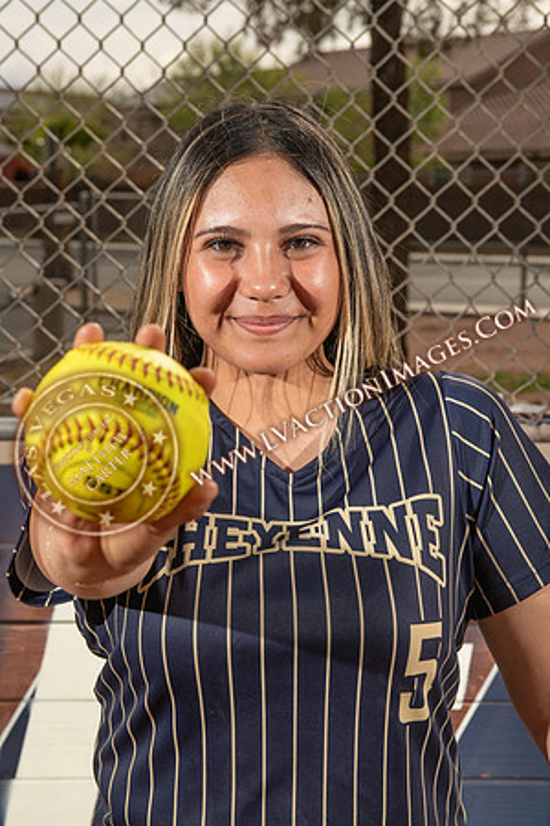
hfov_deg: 20.6
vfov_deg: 30.5
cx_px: 275
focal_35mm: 66
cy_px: 413
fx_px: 1512
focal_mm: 66
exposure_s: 1/250
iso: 64
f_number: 9
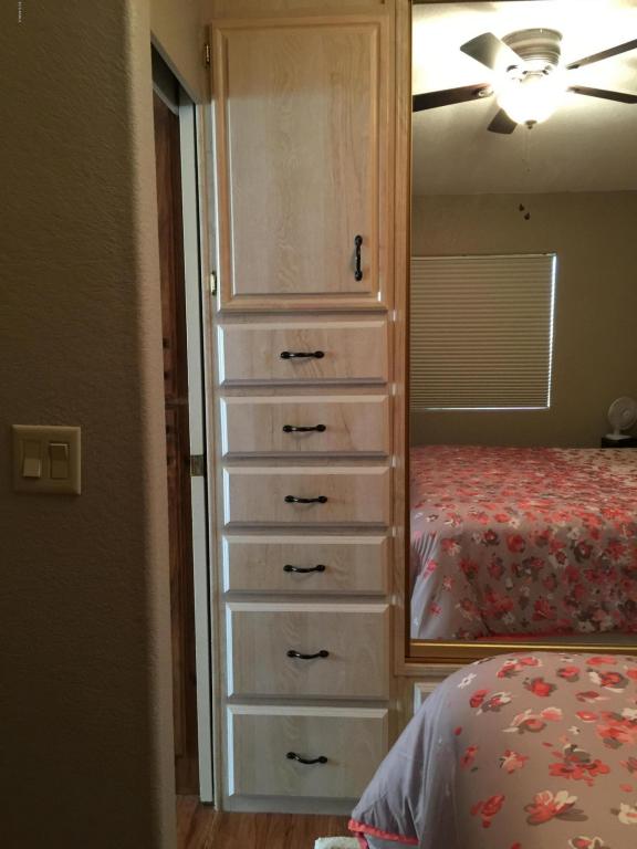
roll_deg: +1.7
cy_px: 424
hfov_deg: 48.2
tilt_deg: -5.8
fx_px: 712
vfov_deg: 61.7
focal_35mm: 29
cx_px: 318
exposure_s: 1/10
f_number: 2.2
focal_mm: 4.15
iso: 125
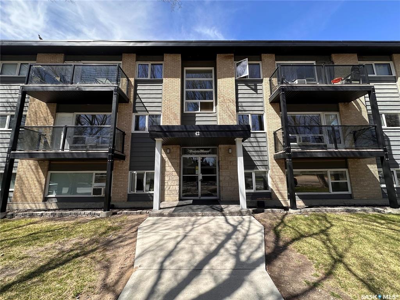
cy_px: 150
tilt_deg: +9.1
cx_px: 200
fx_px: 162
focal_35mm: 14
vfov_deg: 85.7
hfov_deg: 102.1
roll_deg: -0.3
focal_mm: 2.22
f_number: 2.2
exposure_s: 1/972
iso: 40
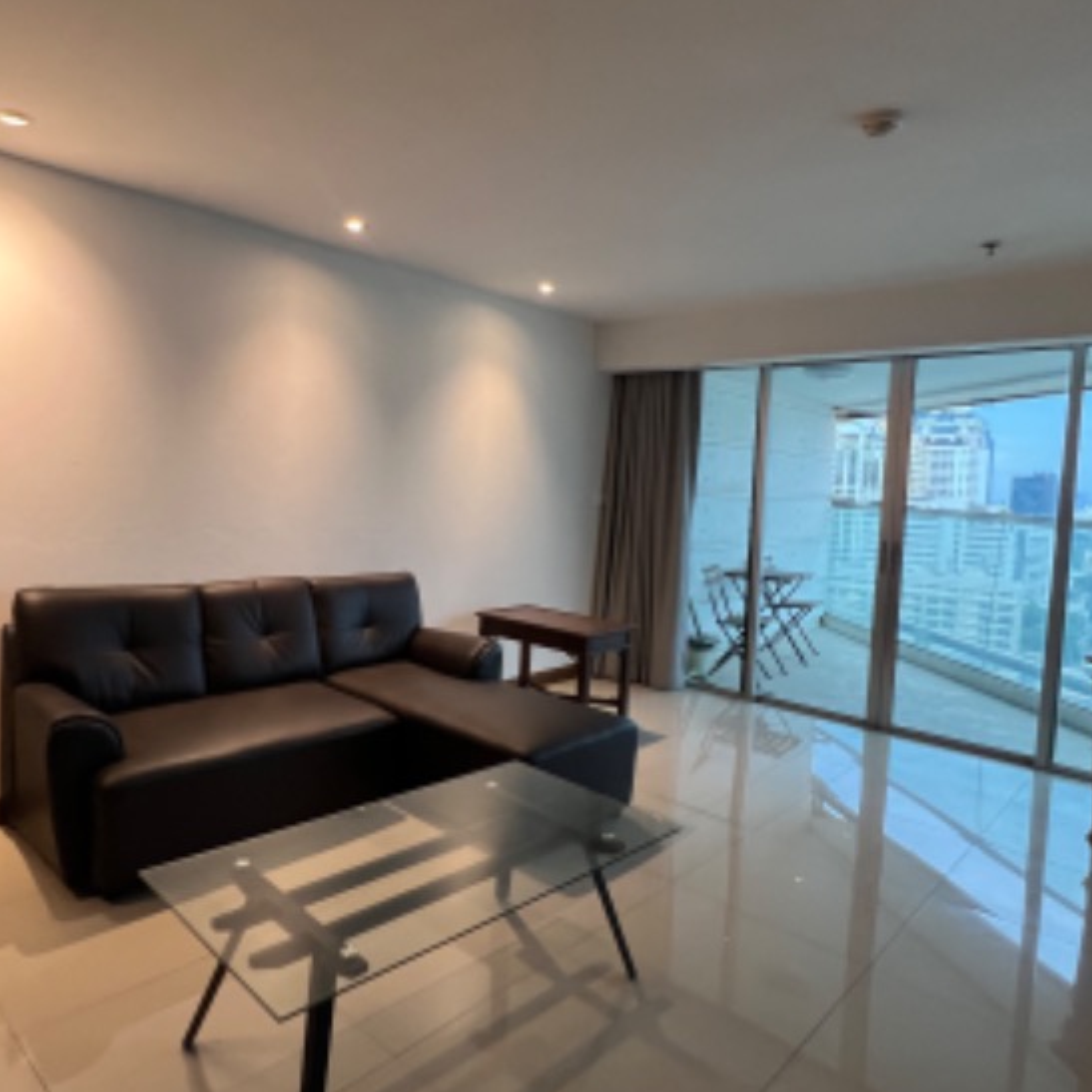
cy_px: 517
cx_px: 447
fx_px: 749
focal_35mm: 21
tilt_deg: -3.0
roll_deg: -3.0
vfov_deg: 72.1
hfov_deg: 71.5
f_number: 1.8
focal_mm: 1.57
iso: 250
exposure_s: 1/107
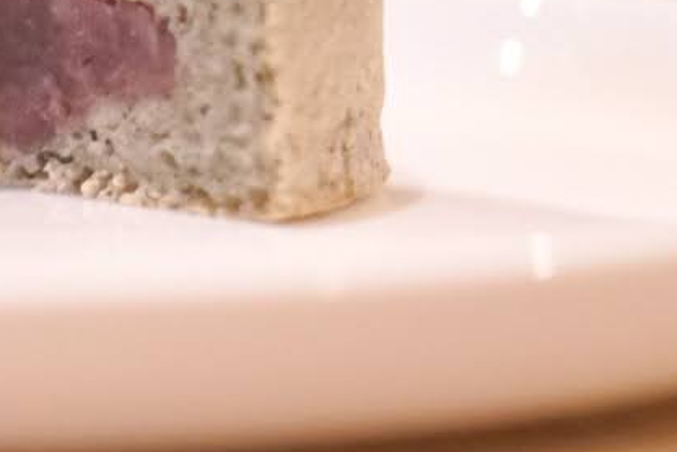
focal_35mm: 291
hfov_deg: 7.0
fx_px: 5476
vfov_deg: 4.7
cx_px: -99
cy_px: -289
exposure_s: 1/160
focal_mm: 50
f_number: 1.8
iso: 2500
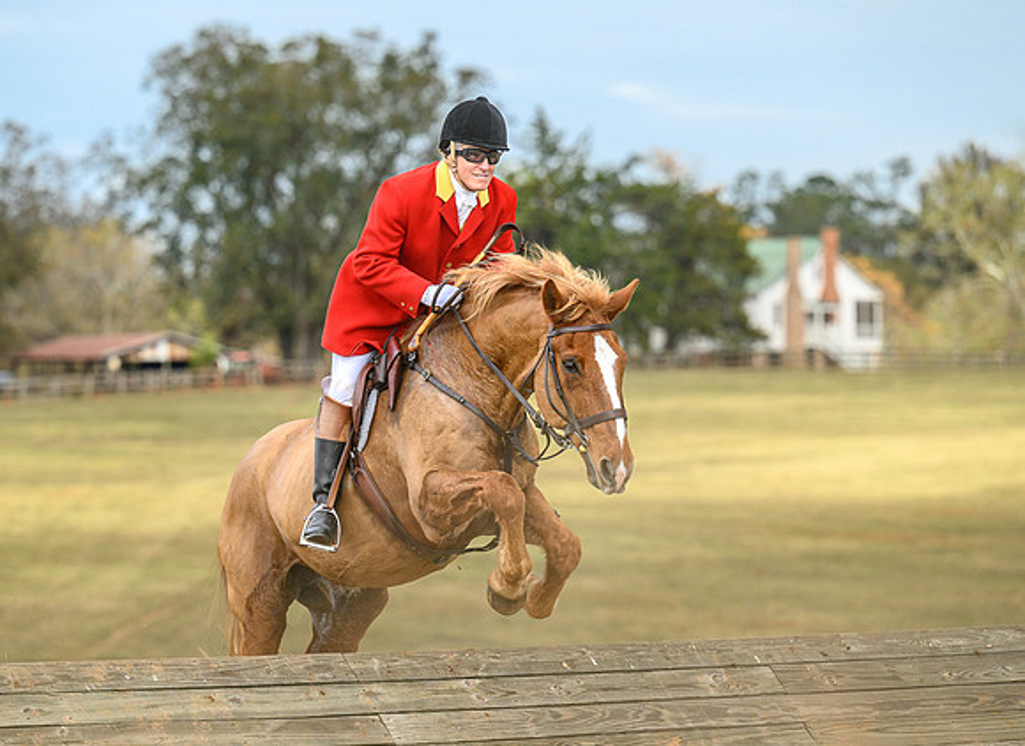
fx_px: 5914
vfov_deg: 7.2
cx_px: 415
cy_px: 371
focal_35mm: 202
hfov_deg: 9.9
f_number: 3.5
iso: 400
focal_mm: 150
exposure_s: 1/800
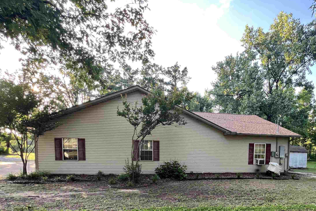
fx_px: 167
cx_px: 190
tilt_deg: -4.2
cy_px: 161
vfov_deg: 60.7
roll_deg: -1.1
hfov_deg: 85.8
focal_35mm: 19
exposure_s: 1/99
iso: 64
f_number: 1.8
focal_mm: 1.57
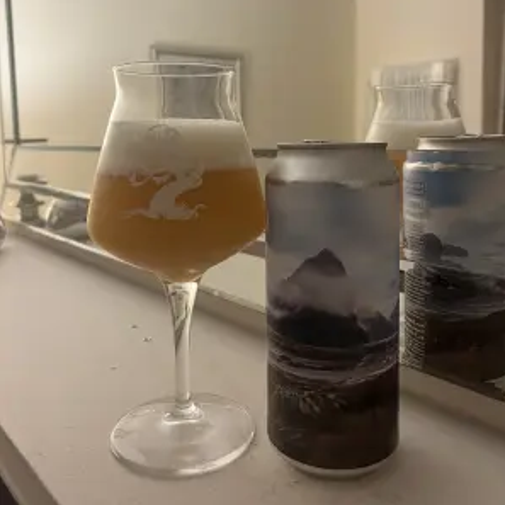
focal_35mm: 31
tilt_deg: -5.2
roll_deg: +1.7
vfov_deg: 51.7
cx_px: 253
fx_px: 512
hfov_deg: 52.5
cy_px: 173
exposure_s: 1/25
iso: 500
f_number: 1.6
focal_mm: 5.1
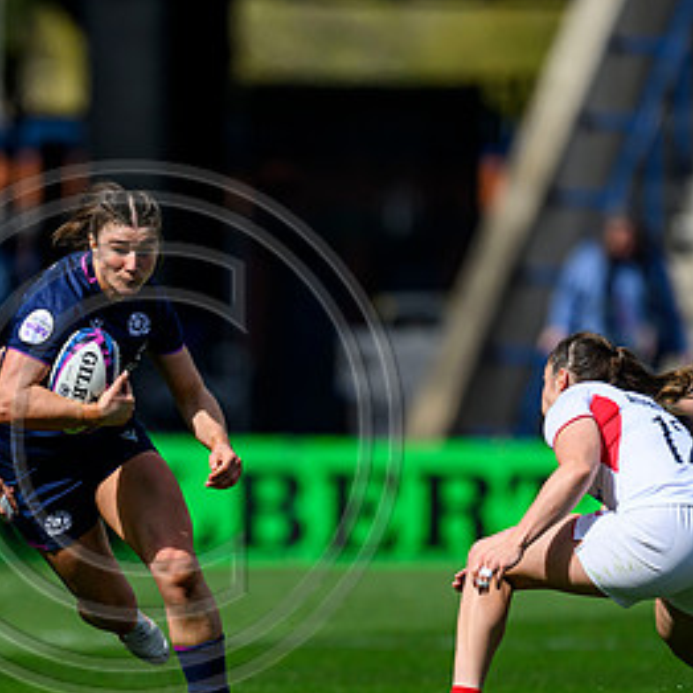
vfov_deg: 1.4
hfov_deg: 1.4
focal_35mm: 1246
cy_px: 405
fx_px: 28221
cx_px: 146
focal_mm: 560
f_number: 4
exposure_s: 1/5000
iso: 500
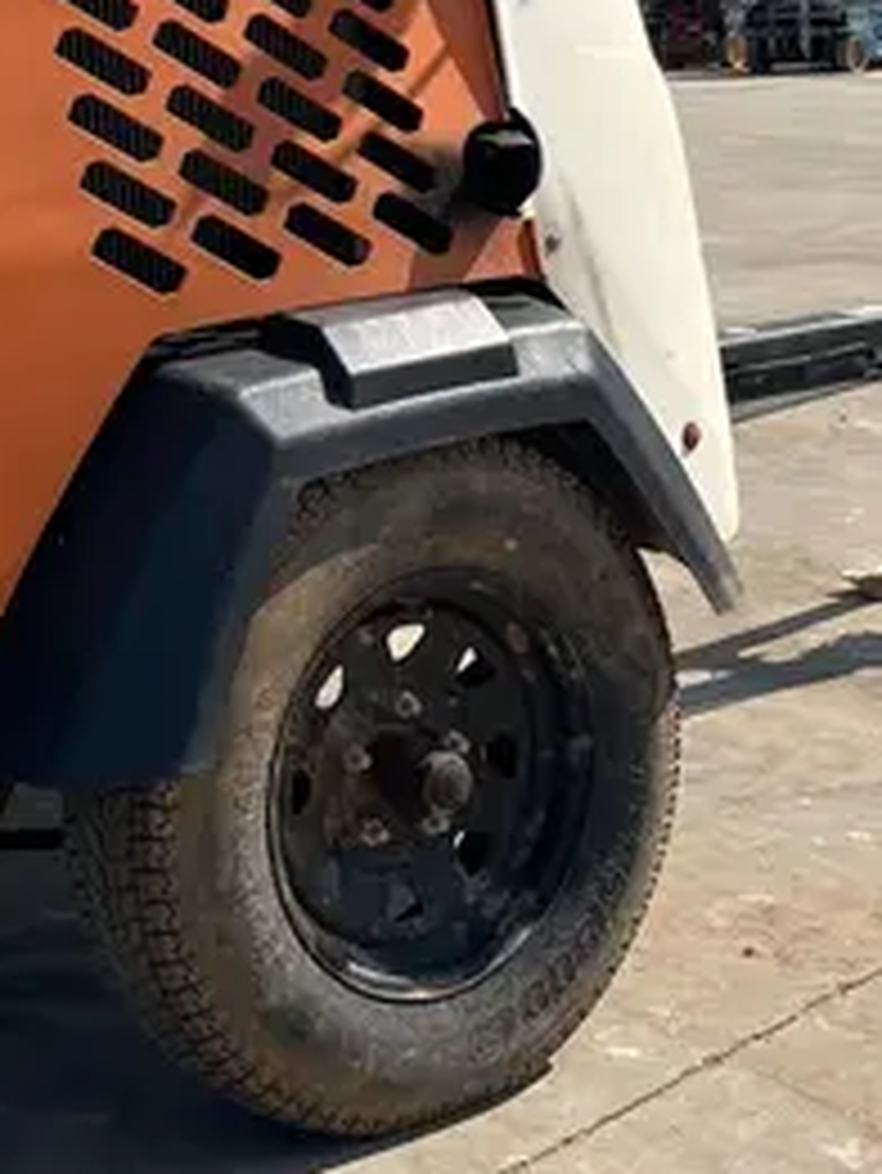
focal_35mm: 73
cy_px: 214
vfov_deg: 26.1
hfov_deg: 20.0
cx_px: 176
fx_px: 2478
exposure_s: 1/3413
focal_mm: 5.1
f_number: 1.6
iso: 50
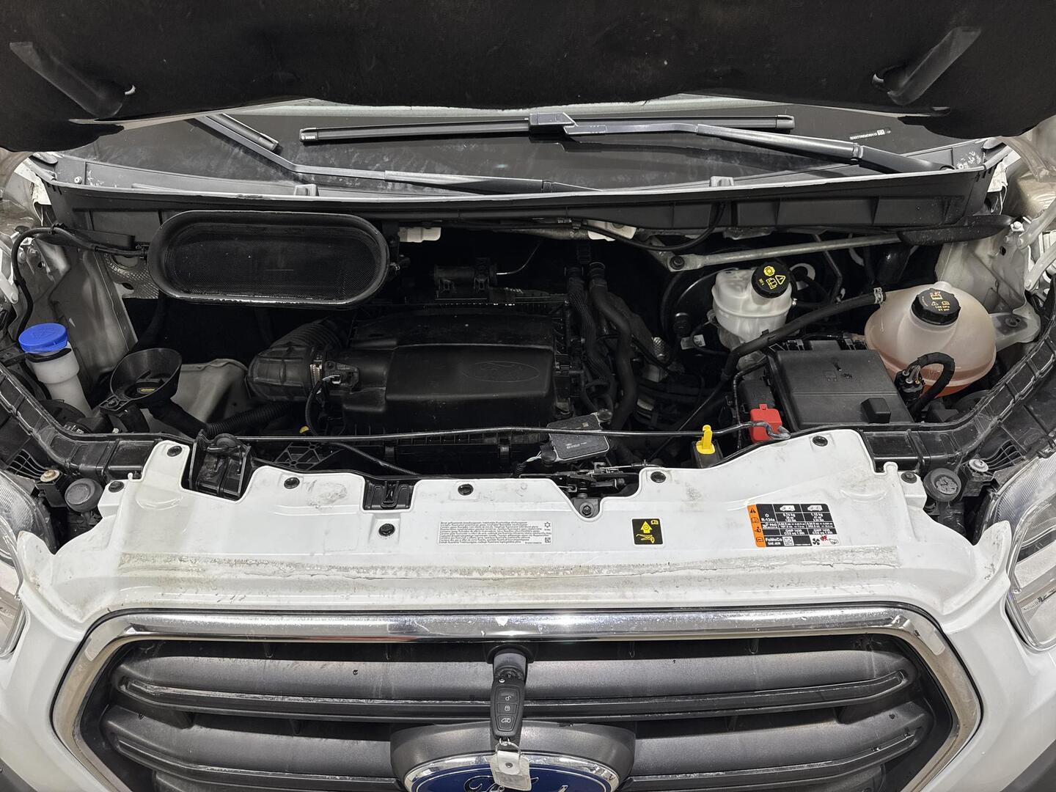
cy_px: 396
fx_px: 732
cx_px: 528
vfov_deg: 56.8
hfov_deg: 71.6
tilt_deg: -34.2
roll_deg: +0.9
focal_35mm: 24
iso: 100
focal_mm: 6.76
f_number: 1.78
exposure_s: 1/100
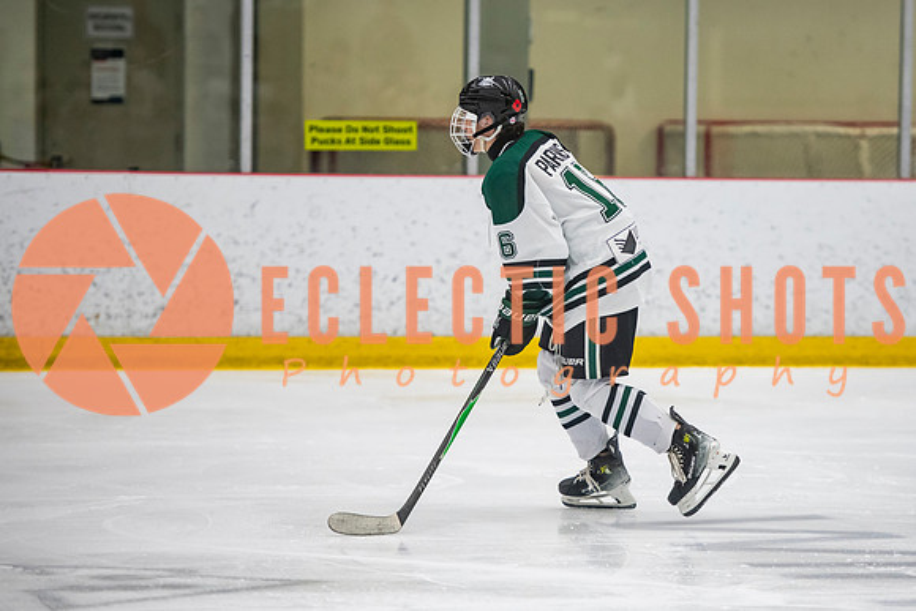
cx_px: 560
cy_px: 288
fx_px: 5207
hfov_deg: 10.0
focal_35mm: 205
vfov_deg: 6.7
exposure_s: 1/640
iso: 2000
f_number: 3.2
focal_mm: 160
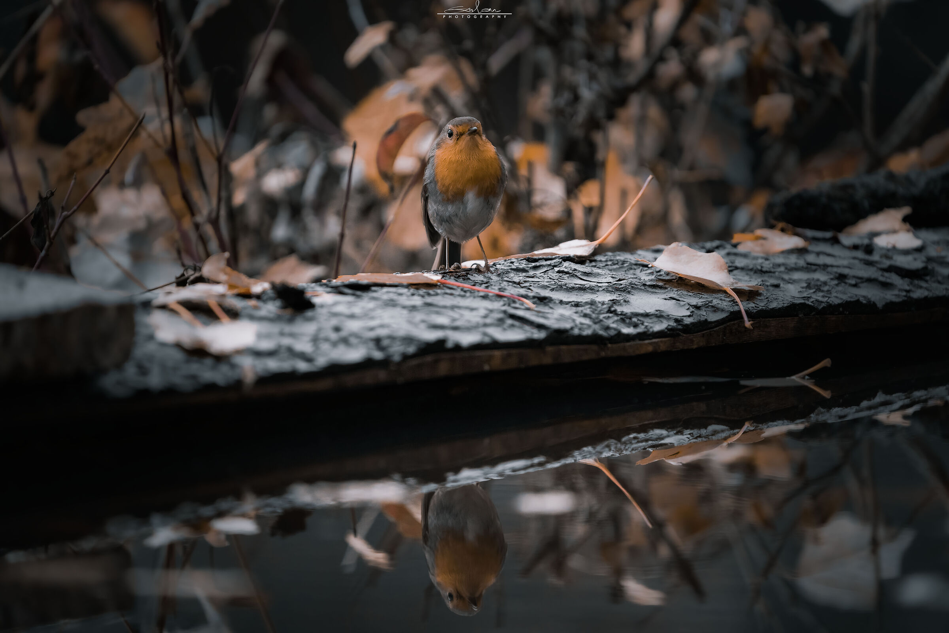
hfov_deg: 3.4
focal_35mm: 600
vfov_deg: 2.3
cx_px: 474
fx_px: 15815
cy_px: 316
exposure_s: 1/500
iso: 5000
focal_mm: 600
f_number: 6.3
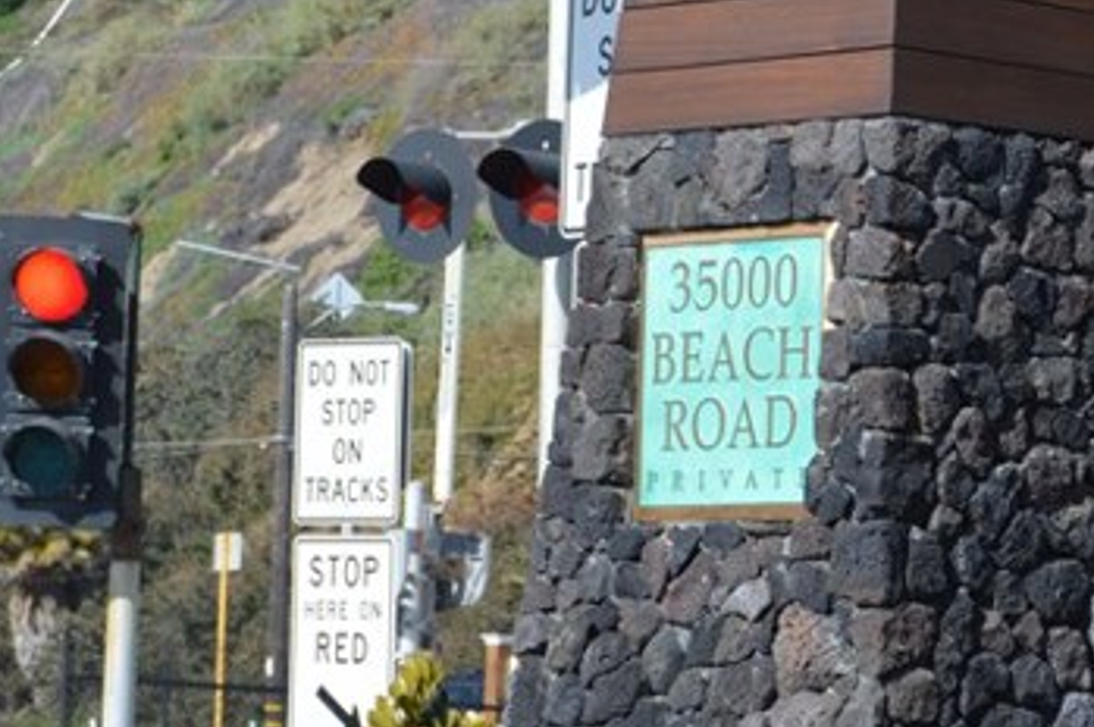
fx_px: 5617
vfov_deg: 7.4
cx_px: 1185
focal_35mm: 185
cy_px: 558
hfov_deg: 11.0
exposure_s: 1/250
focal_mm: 42
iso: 100
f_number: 8
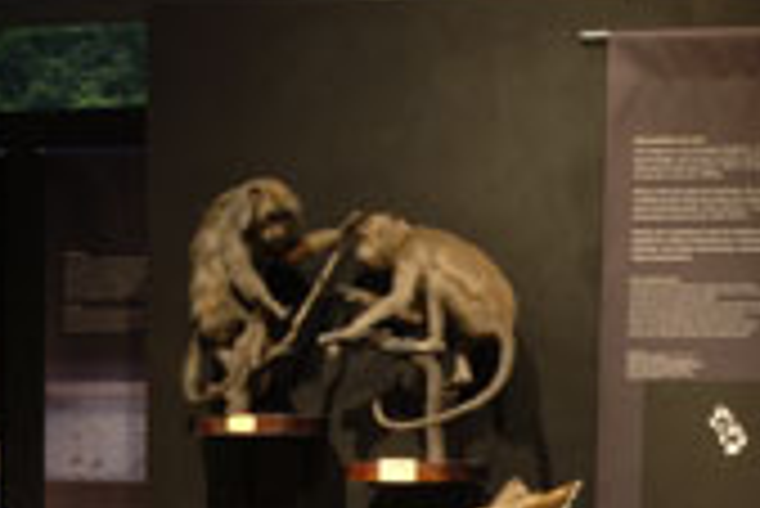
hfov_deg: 23.8
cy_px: 575
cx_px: 513
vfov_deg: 15.6
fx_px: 1796
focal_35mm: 85
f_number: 20
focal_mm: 24
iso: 100
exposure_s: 30
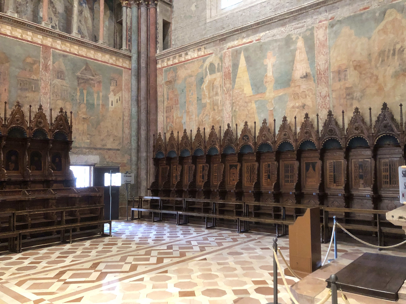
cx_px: 203
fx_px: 328
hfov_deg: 63.4
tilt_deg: +5.3
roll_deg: +1.0
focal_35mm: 28
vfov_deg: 49.7
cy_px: 152
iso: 100
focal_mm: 4
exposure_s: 1/5
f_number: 1.8
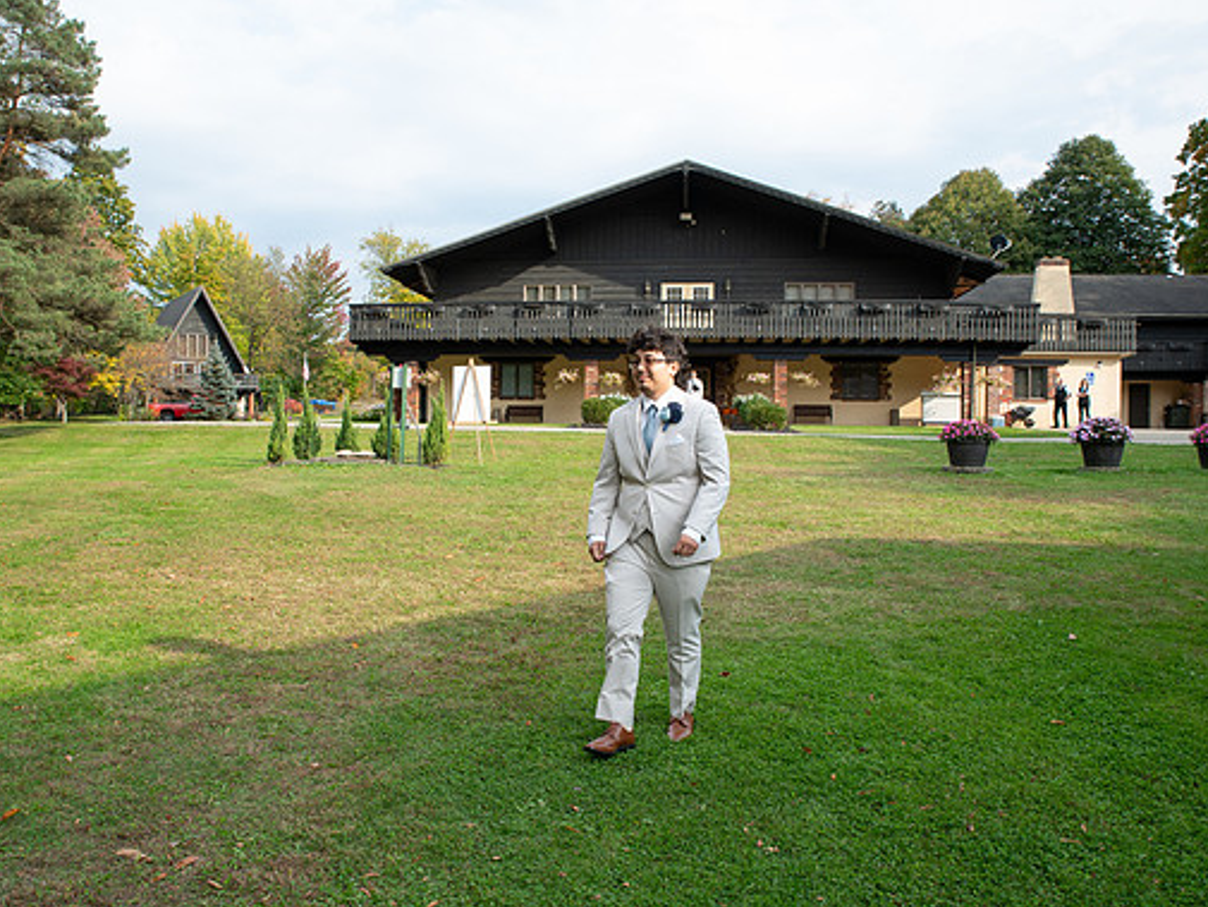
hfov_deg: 61.6
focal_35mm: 29
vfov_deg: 48.2
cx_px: 599
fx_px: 1012
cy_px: 455
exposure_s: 1/200
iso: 400
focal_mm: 24
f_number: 8
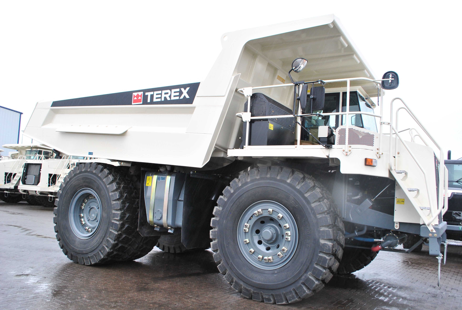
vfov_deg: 43.7
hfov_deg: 61.9
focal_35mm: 30
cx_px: 231
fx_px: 385
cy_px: 155
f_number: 8
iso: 200
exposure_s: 1/60
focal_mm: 20
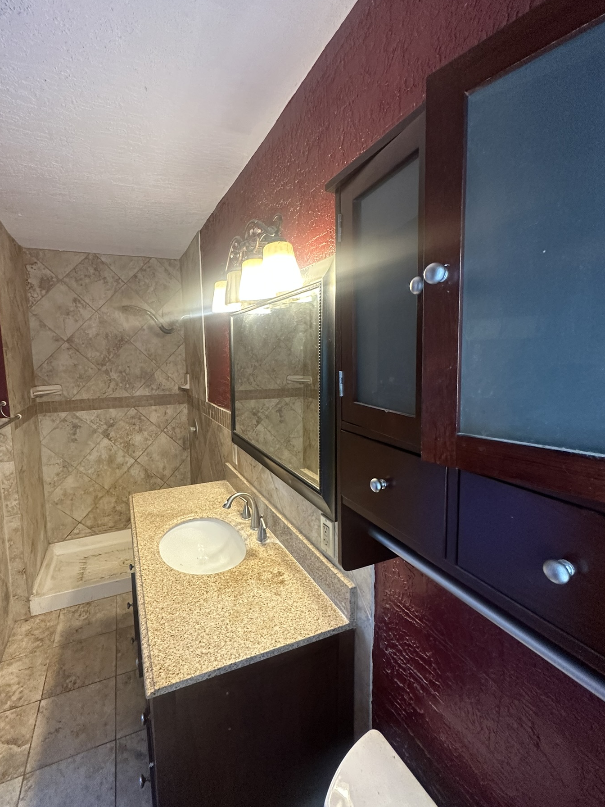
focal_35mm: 16
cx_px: 264
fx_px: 373
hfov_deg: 77.8
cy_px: 390
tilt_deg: -4.5
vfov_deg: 94.5
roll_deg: +0.3
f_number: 2.2
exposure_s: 1/60
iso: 250
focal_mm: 2.22
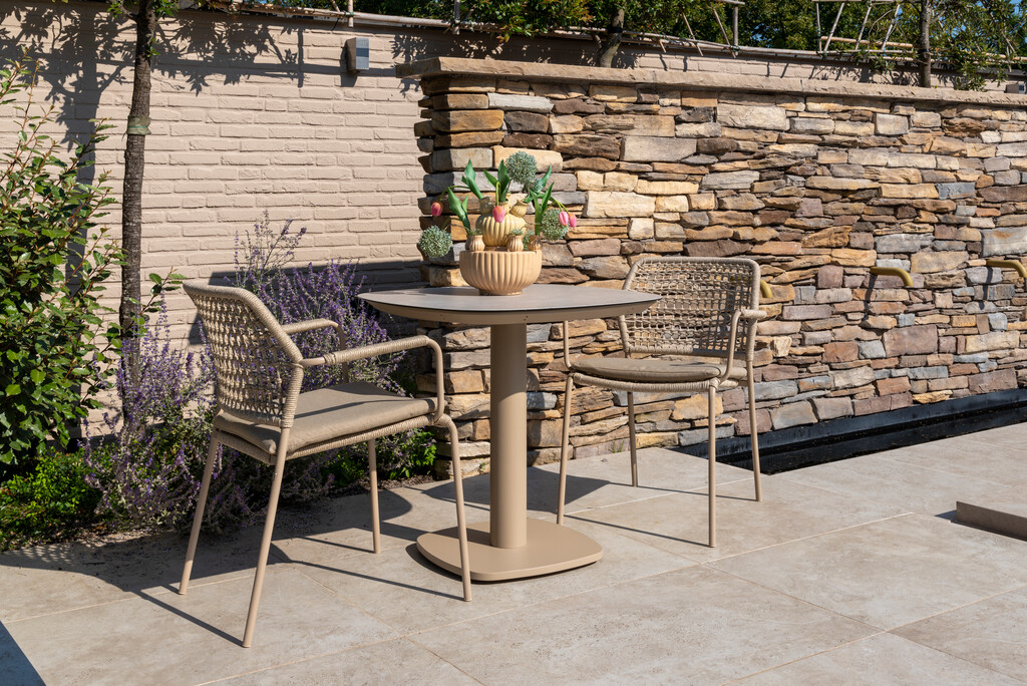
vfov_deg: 33.4
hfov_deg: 48.4
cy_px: 343
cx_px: 514
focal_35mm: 40
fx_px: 1142
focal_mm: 40
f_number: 14
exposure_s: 1/160
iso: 125
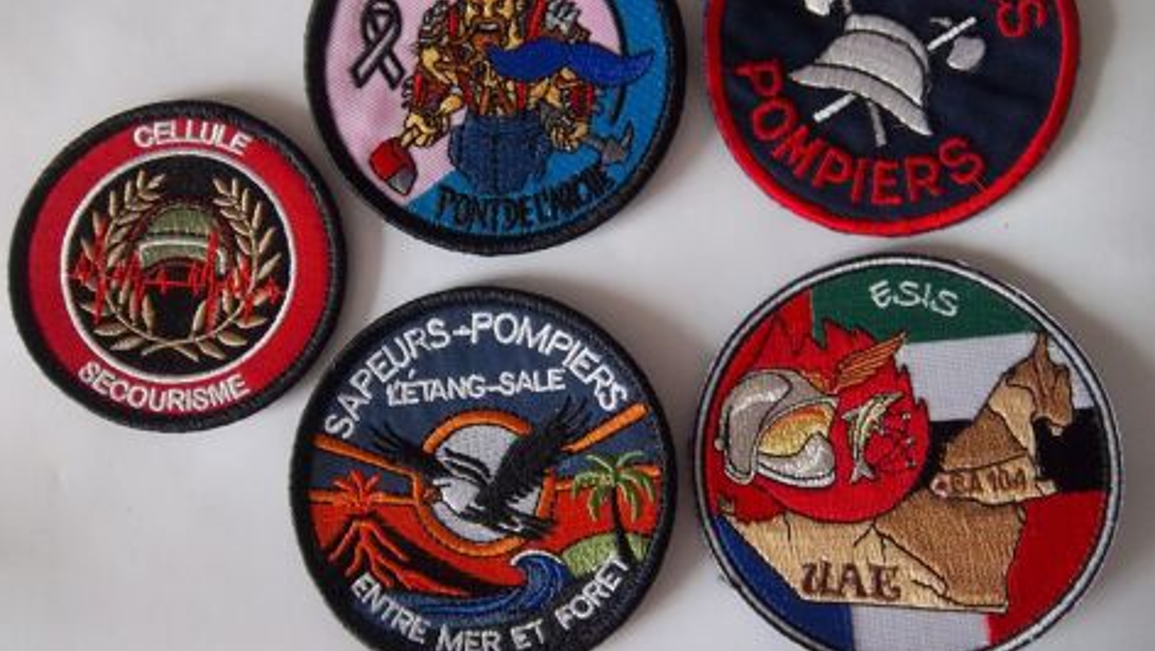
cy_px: 281
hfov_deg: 62.6
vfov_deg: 37.8
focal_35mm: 31
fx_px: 950
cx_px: 578
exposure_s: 1/15
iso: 160
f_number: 3.5
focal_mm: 5.05
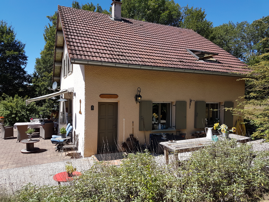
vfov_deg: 53.1
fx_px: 202
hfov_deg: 67.3
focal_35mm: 26
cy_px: 101
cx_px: 134
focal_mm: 4.2
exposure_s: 1/1412
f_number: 1.7
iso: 40
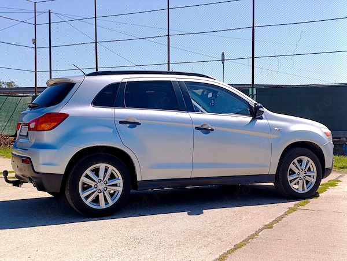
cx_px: 174
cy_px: 130
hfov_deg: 41.2
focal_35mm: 46
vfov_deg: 31.6
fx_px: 462
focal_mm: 6.14
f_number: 1.6
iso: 50
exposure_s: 1/685
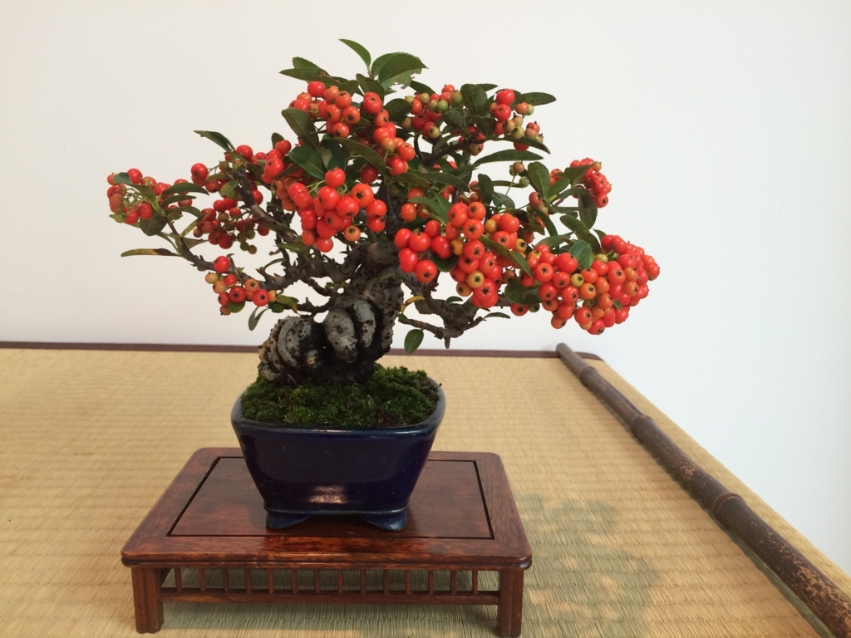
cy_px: 319
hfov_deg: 61.7
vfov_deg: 48.2
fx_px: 713
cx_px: 426
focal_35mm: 29
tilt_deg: -11.8
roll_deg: -1.9
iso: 32
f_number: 2.2
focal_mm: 4.15
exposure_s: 1/40
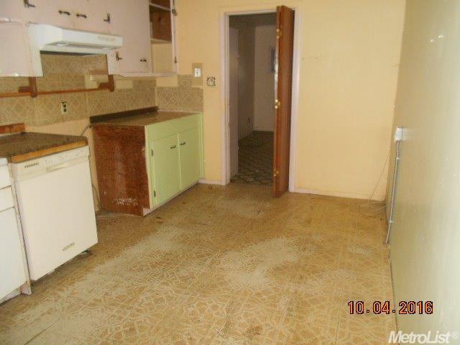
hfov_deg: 67.3
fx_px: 346
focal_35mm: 26
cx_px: 230
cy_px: 172
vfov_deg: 53.1
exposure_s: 1/25
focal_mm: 4.6
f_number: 3.2
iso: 360
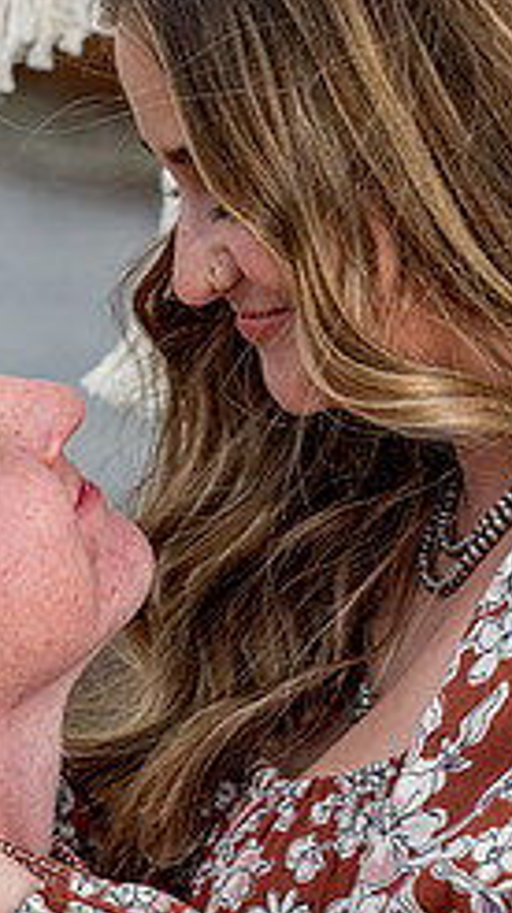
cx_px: 152
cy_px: 410
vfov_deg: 12.4
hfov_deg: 7.0
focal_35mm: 173
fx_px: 4184
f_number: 5
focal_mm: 70
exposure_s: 1/160
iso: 250
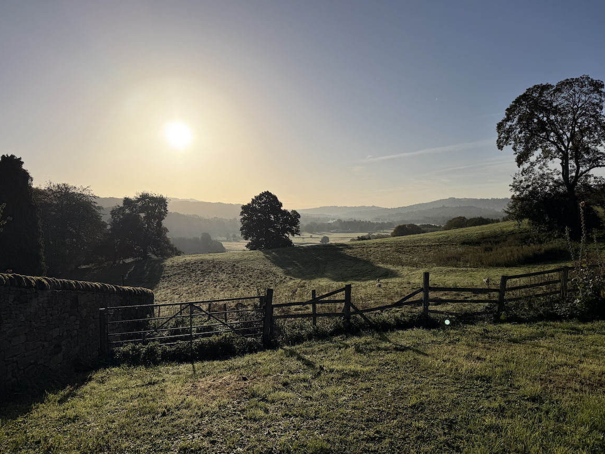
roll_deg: +0.5
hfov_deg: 69.4
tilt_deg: -2.0
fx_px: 437
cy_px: 224
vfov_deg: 54.9
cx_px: 313
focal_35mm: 25
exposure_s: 1/17544
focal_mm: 6.76
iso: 80
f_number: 1.78
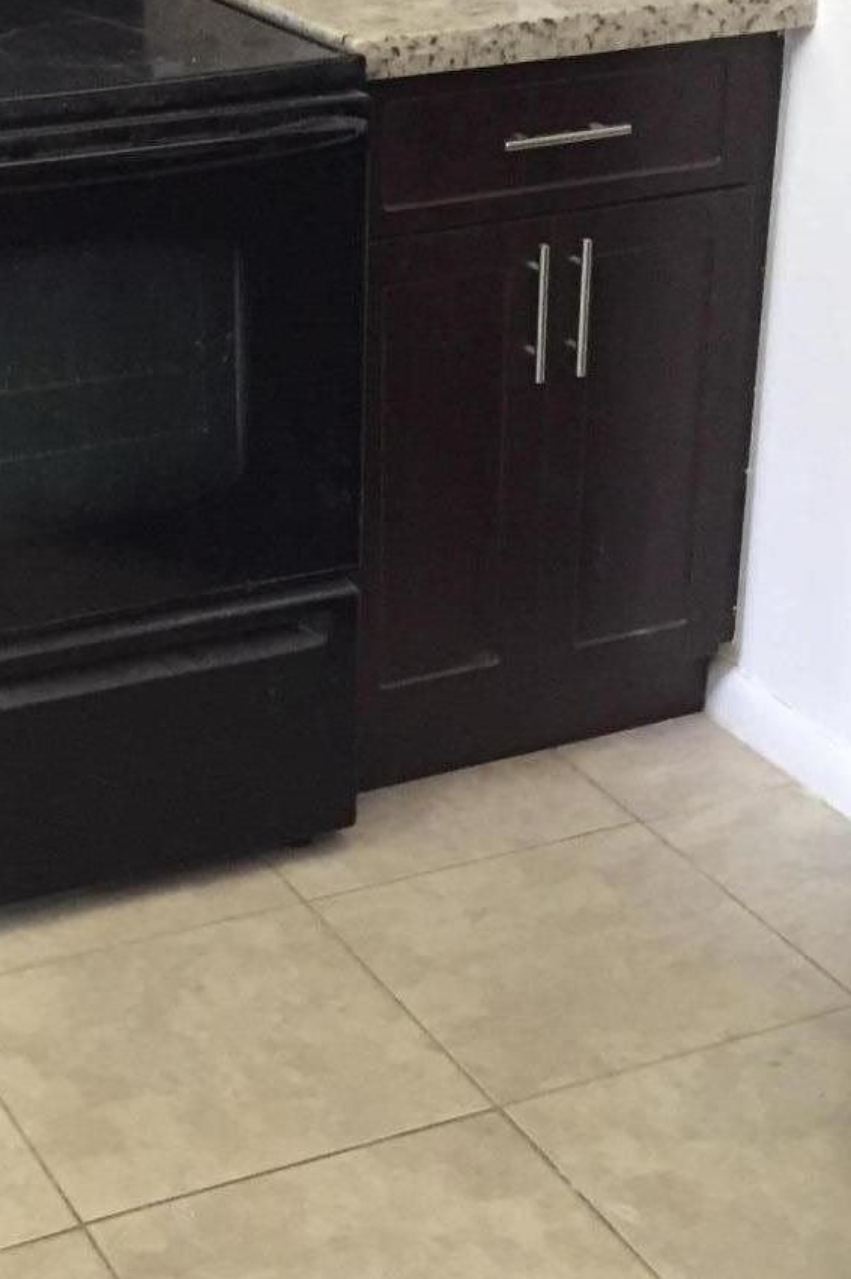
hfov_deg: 19.1
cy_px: 847
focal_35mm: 71
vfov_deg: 28.3
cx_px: 295
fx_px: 2519
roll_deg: +0.9
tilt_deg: -29.7
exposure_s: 1/15
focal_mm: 4.15
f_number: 2.2
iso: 250
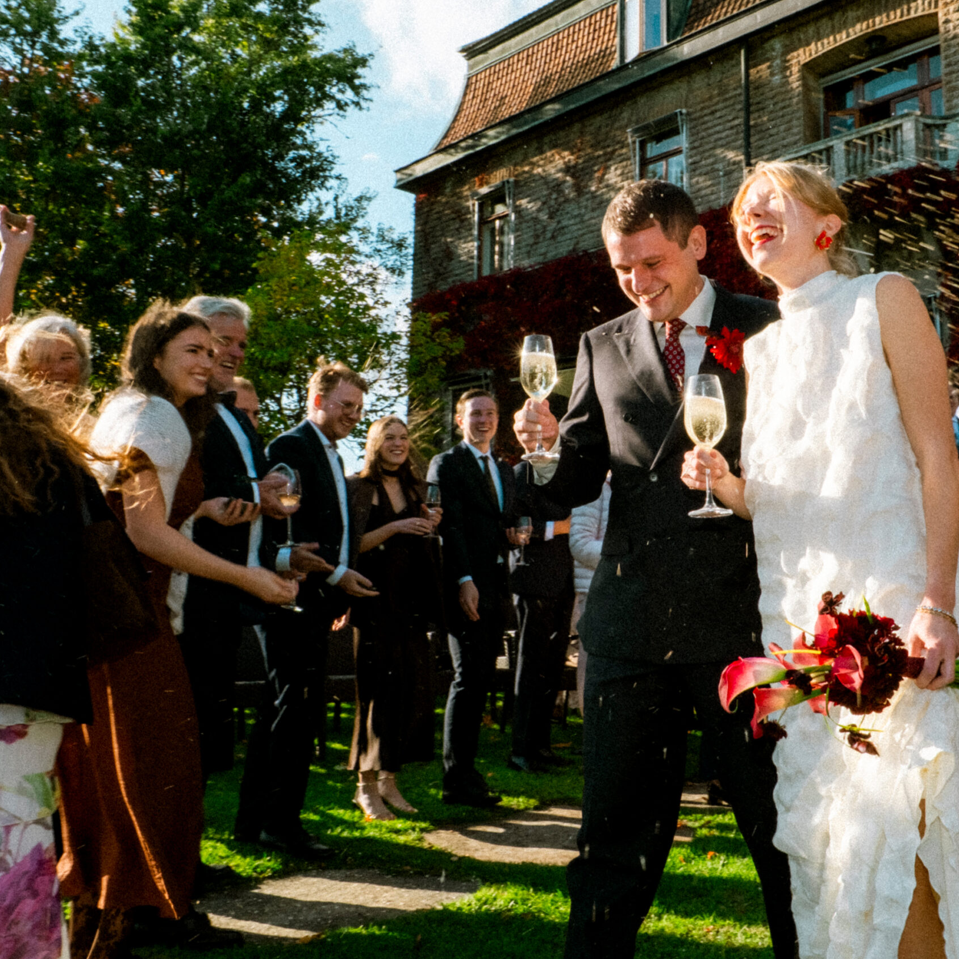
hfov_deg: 48.7
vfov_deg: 49.7
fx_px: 1034
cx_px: 654
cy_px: 448
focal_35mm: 33
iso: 320
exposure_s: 1/125
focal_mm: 16
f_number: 16
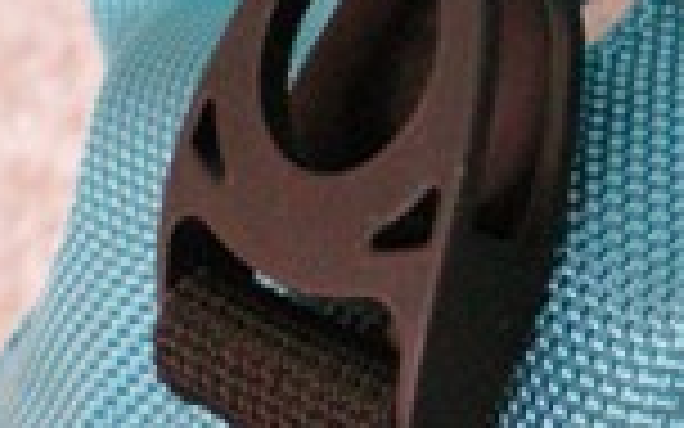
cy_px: 225
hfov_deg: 17.4
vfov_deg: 11.0
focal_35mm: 119
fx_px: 2218
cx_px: 540
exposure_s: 1/60
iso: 320
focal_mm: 6.3
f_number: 3.1
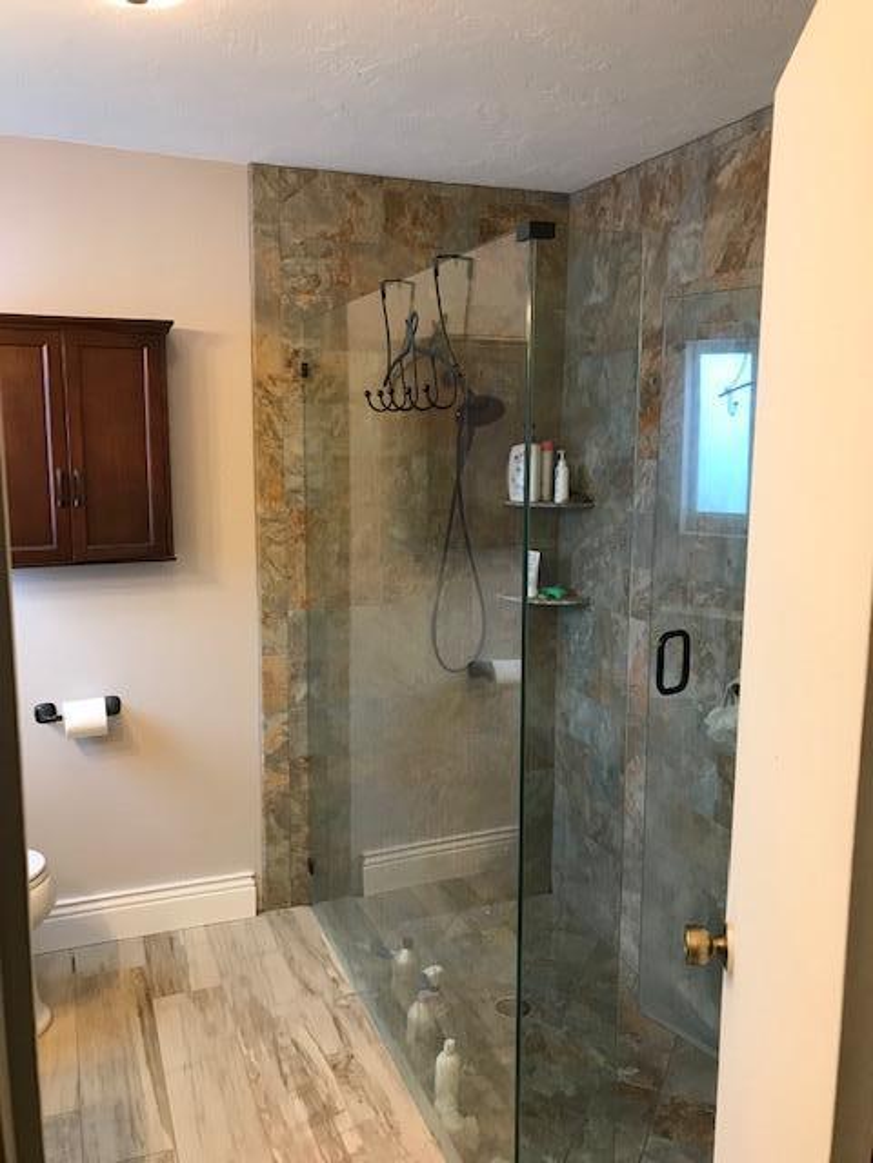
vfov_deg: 63.4
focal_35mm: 28
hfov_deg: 49.7
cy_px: 582
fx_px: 942
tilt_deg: -8.6
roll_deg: -0.8
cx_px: 436
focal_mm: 3.99
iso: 40
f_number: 1.8
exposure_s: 1/20
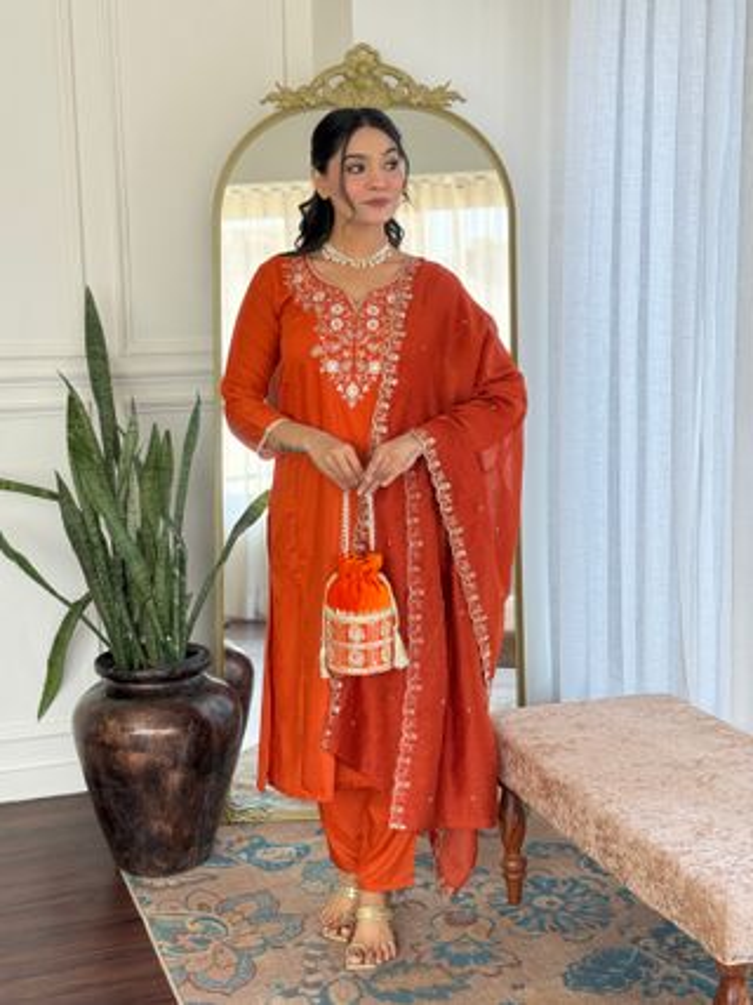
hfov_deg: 30.3
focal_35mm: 48
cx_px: 376
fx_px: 1393
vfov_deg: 39.7
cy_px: 502
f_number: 1.78
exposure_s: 1/70
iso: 160
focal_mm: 6.76
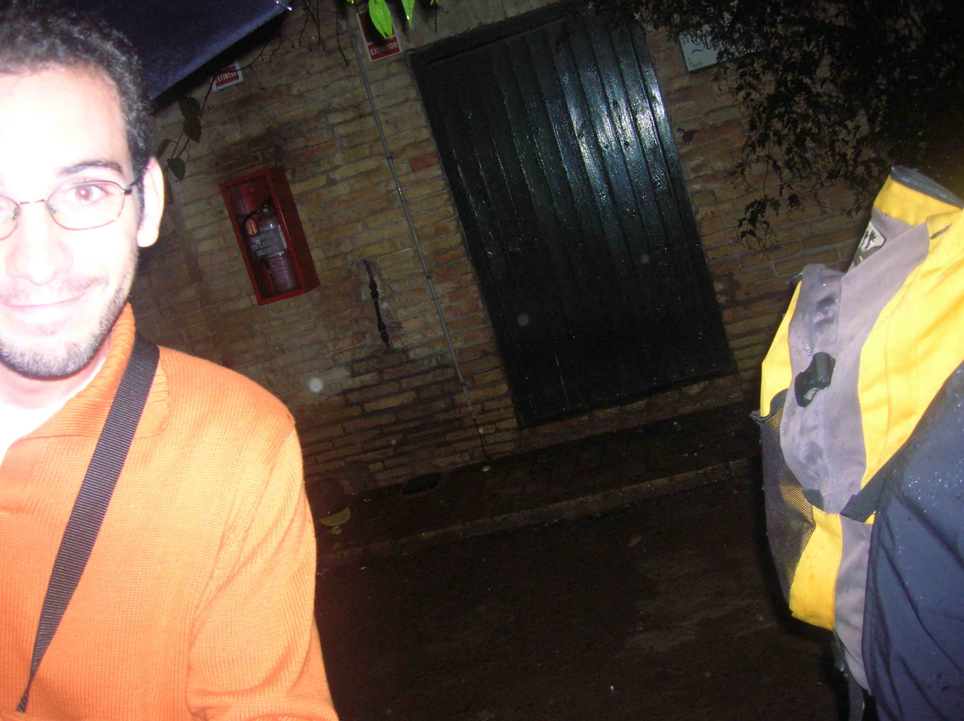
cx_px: 482
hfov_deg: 54.0
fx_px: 946
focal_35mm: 34
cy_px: 360
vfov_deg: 41.7
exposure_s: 1/60.1
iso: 138
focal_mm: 5.7
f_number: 2.9
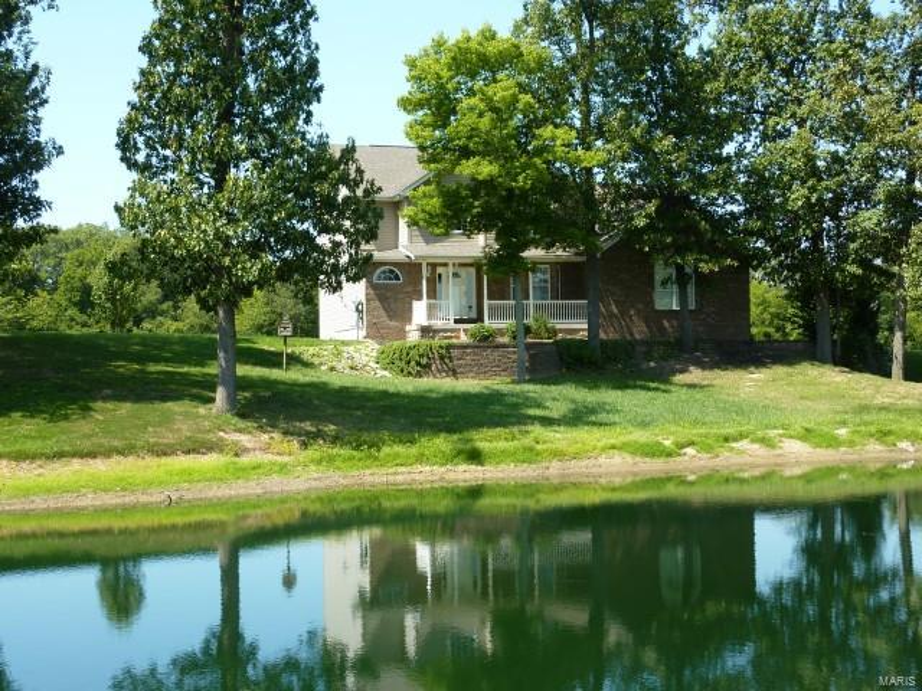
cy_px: 346
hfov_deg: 39.7
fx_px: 1278
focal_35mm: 48
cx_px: 461
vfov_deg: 30.3
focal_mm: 7.9
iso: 80
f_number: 4
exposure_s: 1/250
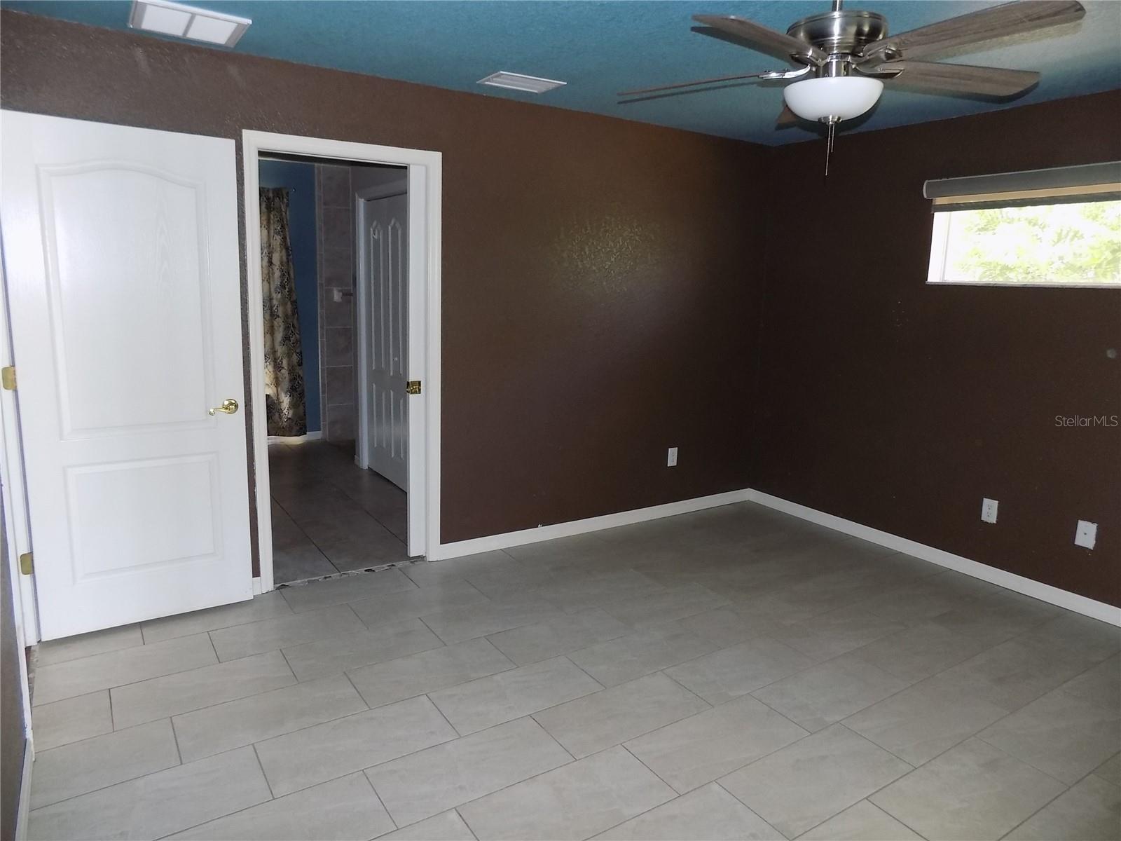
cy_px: 420
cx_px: 560
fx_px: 745
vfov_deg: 58.9
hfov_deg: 73.9
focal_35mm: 23
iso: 200
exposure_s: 1/30
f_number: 3.1
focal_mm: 4
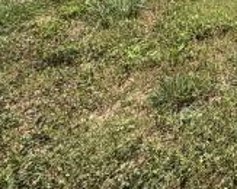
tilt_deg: -3.8
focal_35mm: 56
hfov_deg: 21.4
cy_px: -141
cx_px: 430
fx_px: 392
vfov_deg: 20.3
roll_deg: +2.6
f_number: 2.2
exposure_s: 1/1050
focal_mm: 2.22
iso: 20
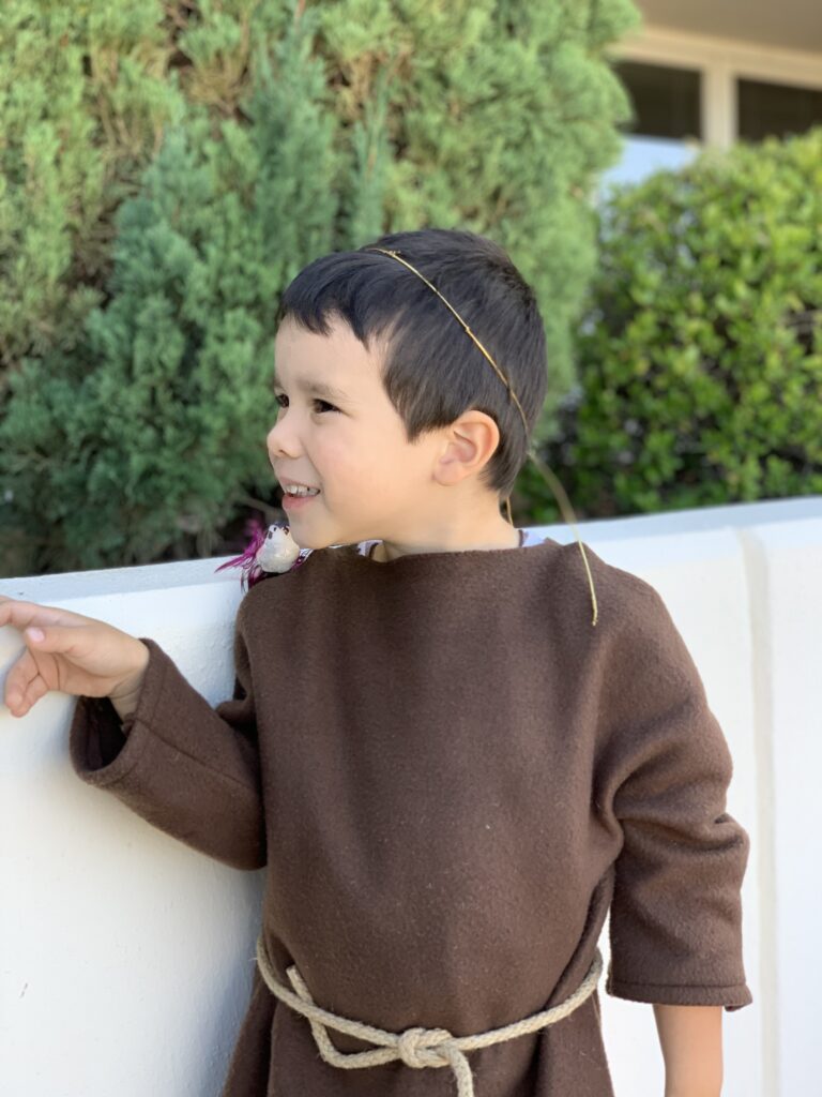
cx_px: 411
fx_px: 1646
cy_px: 548
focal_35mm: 52
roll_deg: +1.7
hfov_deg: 28.0
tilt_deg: -3.6
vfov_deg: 36.8
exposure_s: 1/122
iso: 25
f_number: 2.4
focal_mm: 6
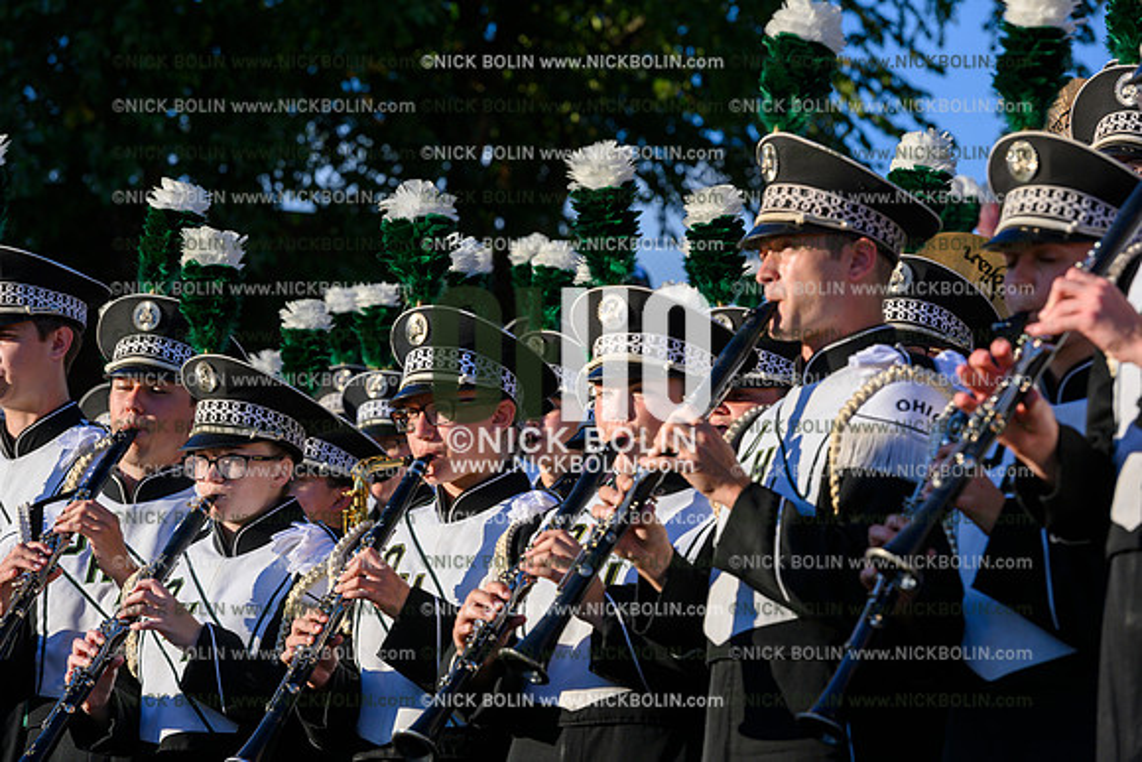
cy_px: 381
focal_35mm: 170
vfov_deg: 8.1
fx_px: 5394
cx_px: 571
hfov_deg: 12.1
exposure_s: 1/640
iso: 160
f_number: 8
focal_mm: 170
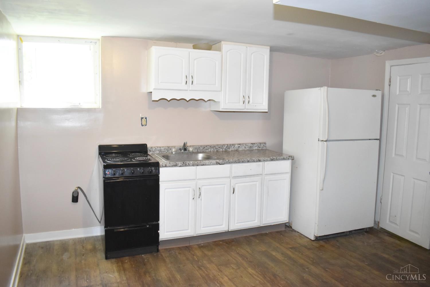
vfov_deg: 47.9
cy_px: 144
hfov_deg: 67.4
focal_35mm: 27
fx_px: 322
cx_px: 215
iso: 1100
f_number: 3.5
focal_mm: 18
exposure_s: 1/125
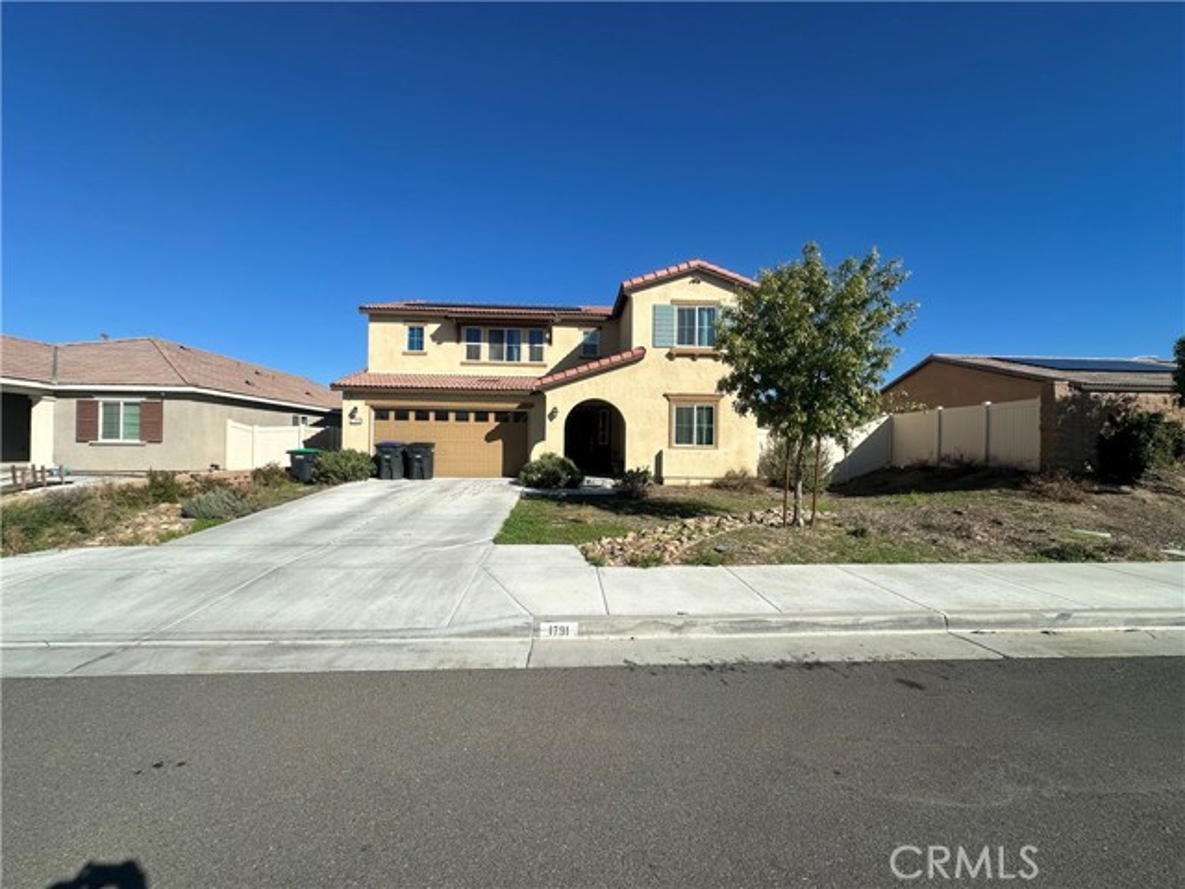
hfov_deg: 102.1
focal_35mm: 14
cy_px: 444
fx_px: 479
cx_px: 592
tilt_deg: +1.1
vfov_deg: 85.7
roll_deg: +0.9
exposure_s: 1/3731
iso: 50
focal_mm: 2.22
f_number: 2.2
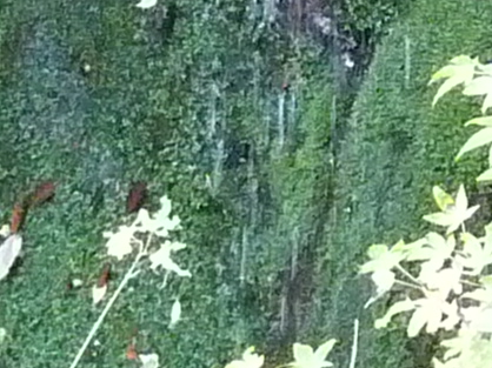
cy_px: -453
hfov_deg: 7.9
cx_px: 461
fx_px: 3551
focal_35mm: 250
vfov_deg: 5.8
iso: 800
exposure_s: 1/60
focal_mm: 4.7
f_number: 3.4
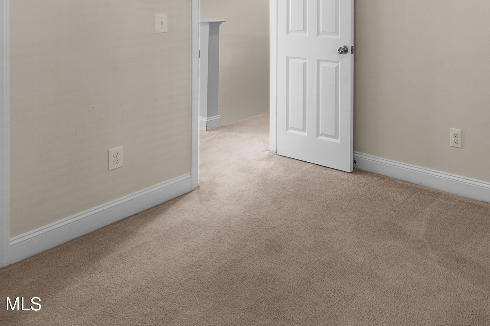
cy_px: 8
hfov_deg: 54.6
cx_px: 395
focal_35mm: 32
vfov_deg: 37.2
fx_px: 435
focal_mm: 16
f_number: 4
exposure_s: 1/8
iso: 400
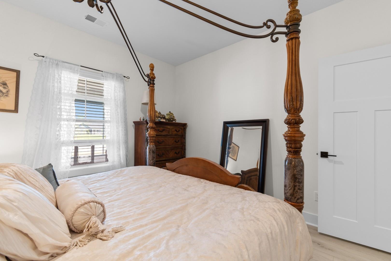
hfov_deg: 100.4
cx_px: 196
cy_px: 130
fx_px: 163
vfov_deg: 77.3
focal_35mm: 15
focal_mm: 10
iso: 100
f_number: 4.5
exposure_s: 1/4
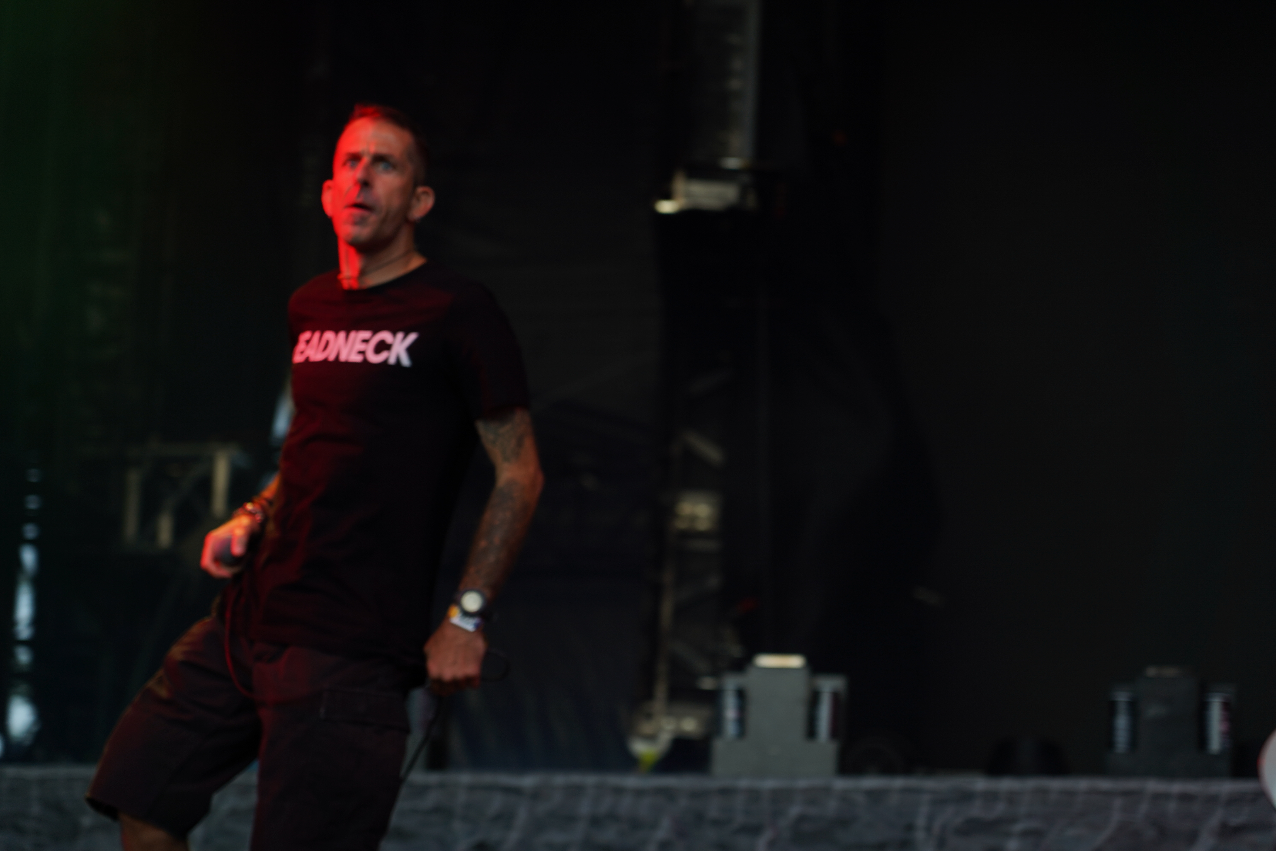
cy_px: 426
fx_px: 3721
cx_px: 638
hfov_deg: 19.5
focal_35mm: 105
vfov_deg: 13.0
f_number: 4
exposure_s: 1/125
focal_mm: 105
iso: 100
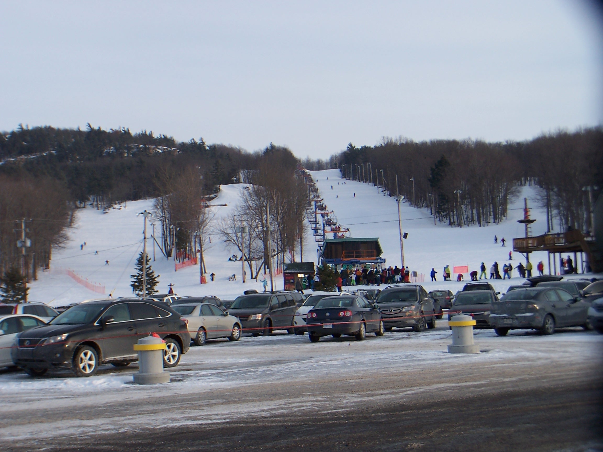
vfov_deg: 24.8
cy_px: 226
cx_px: 302
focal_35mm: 59
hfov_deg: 32.7
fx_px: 1028
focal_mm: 9.8
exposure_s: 1/350
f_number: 4.5
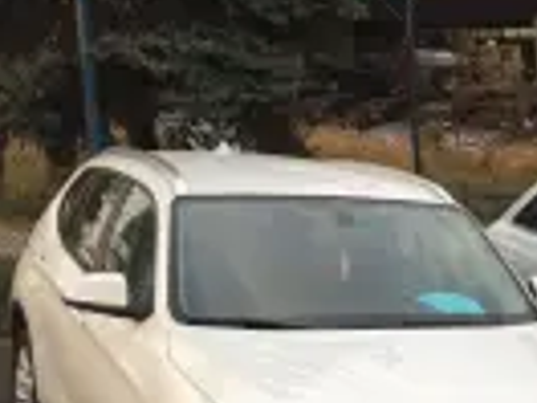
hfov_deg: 19.7
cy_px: 322
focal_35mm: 88
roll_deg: +1.0
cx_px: 777
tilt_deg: -10.9
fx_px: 1365
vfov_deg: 16.7
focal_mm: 4.15
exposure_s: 1/100
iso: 50
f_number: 2.2
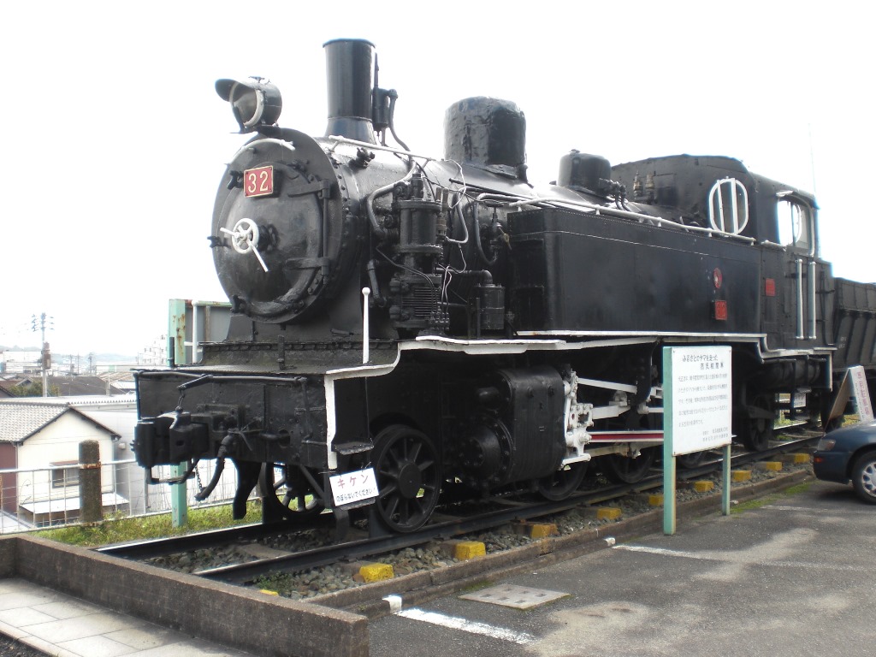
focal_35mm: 38
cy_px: 328
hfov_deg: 49.0
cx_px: 438
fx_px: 962
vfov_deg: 37.7
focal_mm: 6.3
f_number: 3.1
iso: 64
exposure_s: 1/160
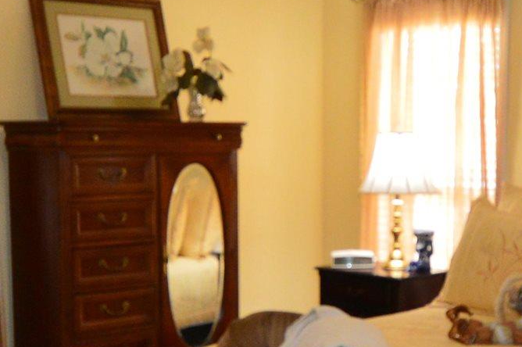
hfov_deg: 29.1
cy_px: 224
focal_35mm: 69
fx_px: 1000
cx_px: 331
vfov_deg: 19.6
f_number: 4
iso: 800
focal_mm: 10
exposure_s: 1/60
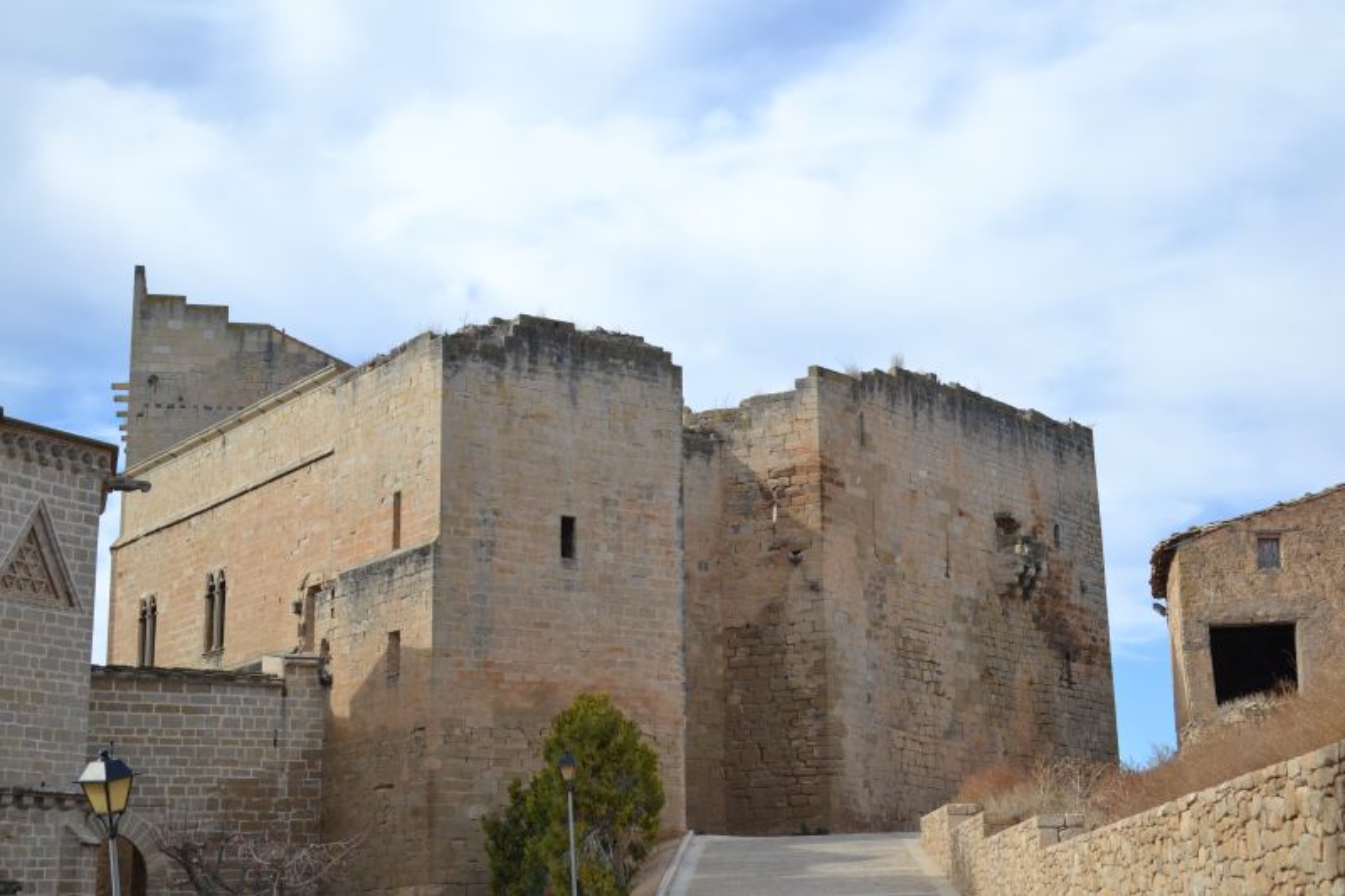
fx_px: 1961
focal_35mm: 52
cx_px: 672
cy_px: 448
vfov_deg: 25.7
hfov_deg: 37.9
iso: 100
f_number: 3.2
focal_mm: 35
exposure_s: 1/1250
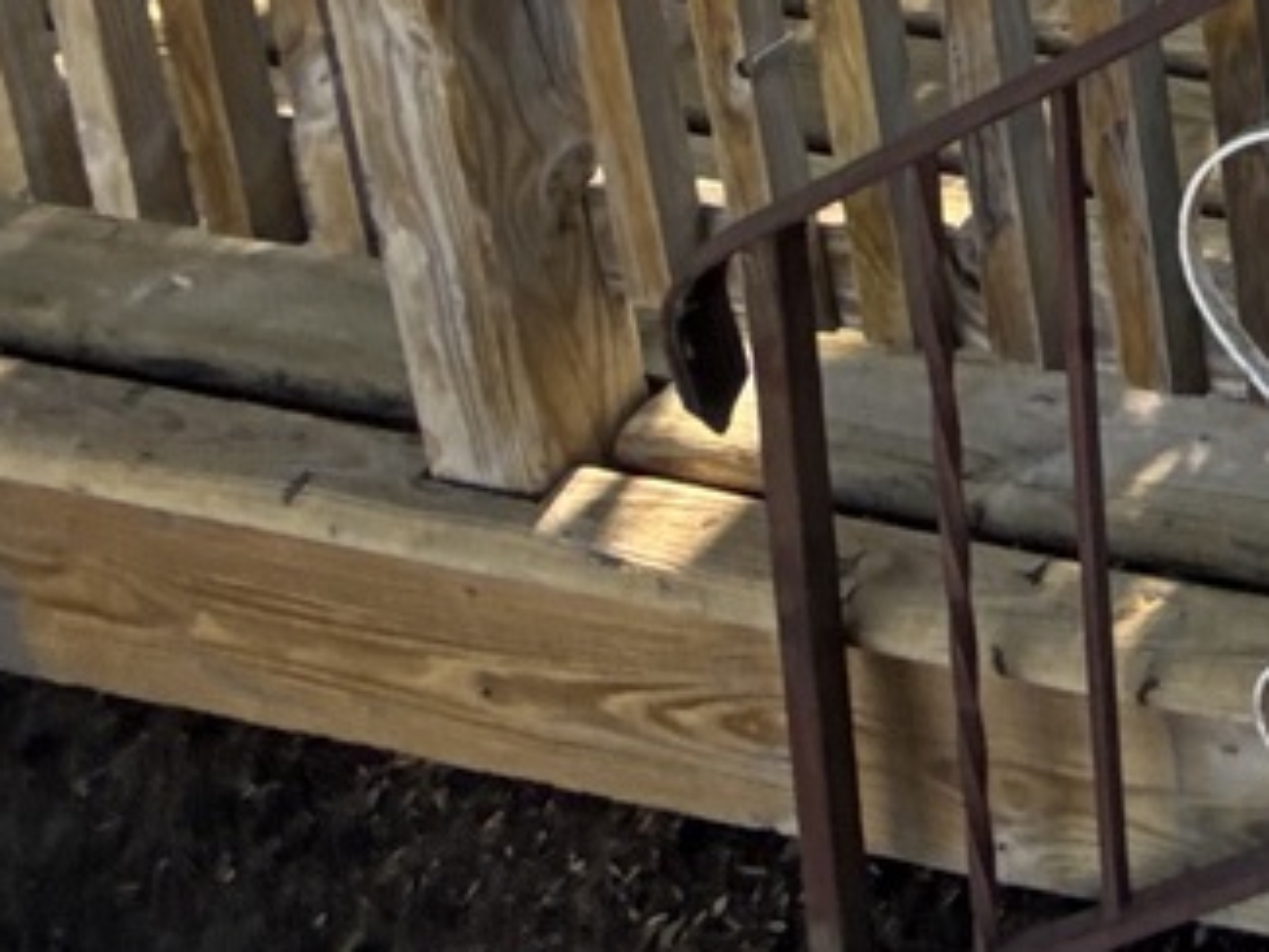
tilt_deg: -11.4
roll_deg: -2.1
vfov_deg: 17.2
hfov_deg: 20.4
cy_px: -952
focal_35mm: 62
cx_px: 2366
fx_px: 2274
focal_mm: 2.22
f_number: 2.2
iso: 64
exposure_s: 1/202
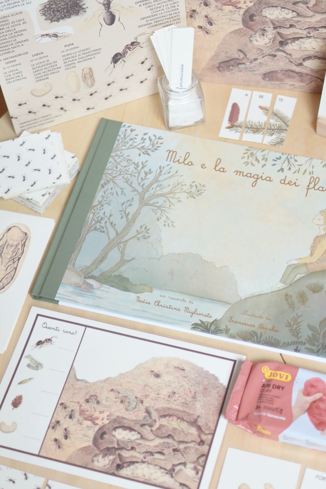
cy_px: 268
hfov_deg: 17.5
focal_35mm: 78
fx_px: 1056
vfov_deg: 26.1
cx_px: 231
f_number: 1.8
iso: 640
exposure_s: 1/100
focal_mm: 35
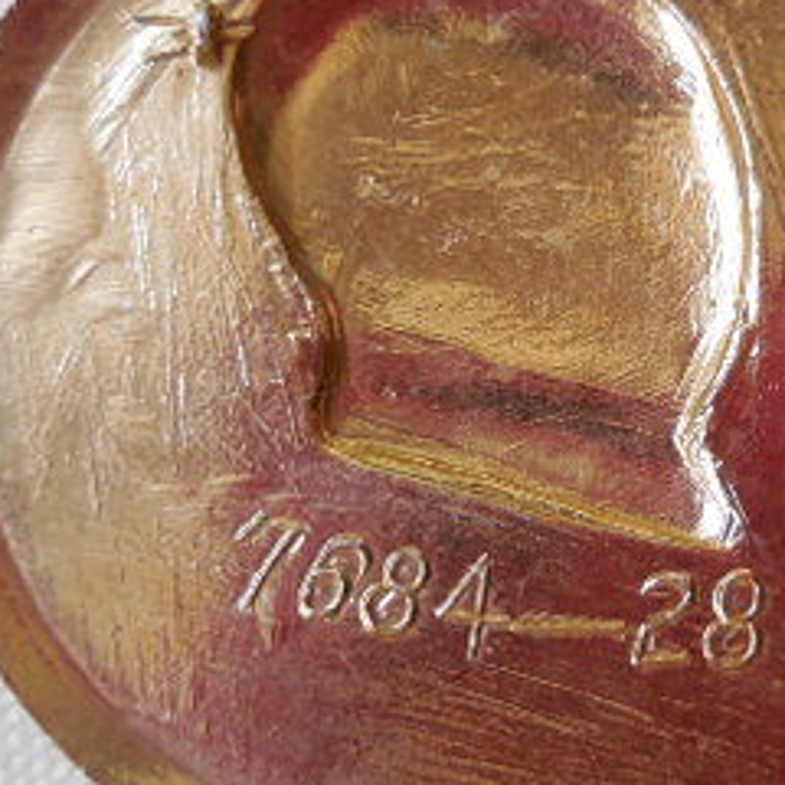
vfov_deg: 29.1
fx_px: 1514
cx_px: 608
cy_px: 373
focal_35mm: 59
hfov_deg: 28.6
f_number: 3.1
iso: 360
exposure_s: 1/250
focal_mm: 4.5
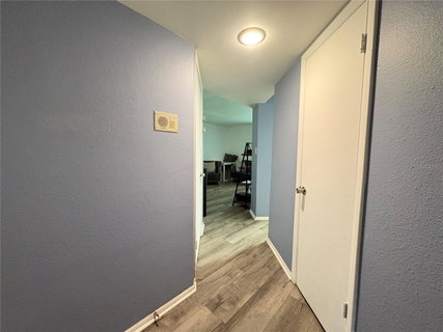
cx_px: 222
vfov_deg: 85.6
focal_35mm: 14
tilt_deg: -2.9
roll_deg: -1.2
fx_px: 179
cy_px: 166
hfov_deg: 102.1
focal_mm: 2.22
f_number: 2.2
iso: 500
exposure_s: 1/60
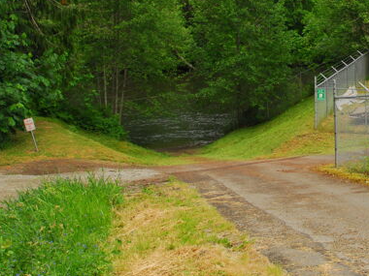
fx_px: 842
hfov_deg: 24.0
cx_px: 333
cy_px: 66
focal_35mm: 79
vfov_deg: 18.5
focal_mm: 26
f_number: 6.3
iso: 200
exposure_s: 1/200
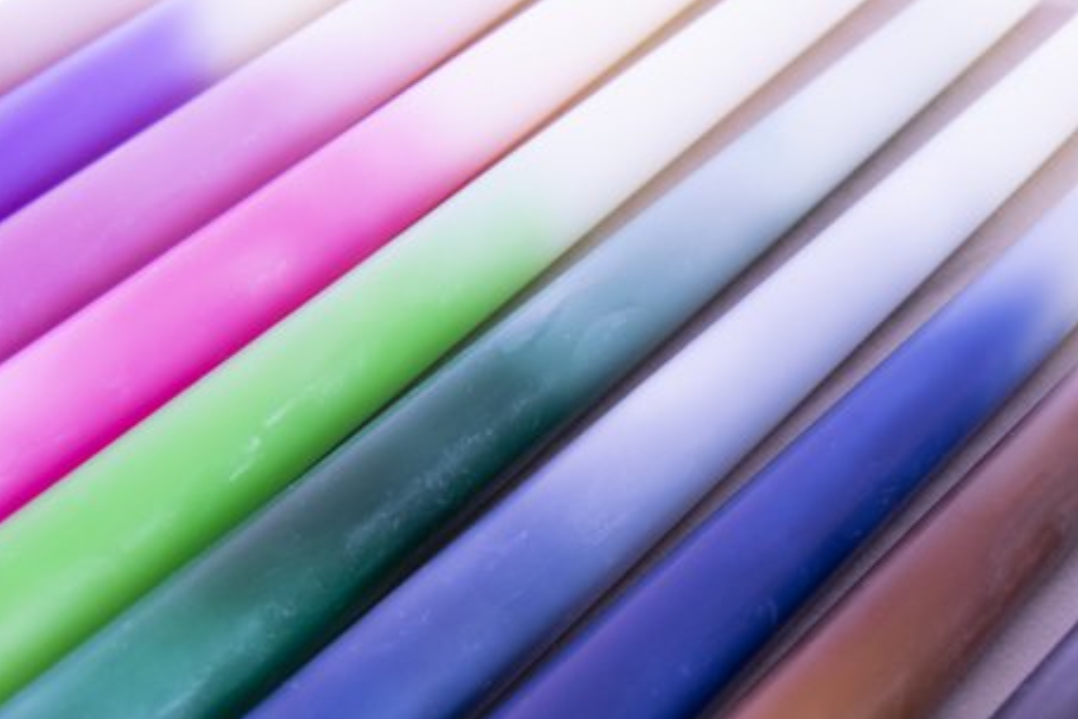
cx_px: 626
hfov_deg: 25.6
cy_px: 460
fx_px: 2365
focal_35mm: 79
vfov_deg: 17.2
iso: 900
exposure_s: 1/50
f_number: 4.5
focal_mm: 30
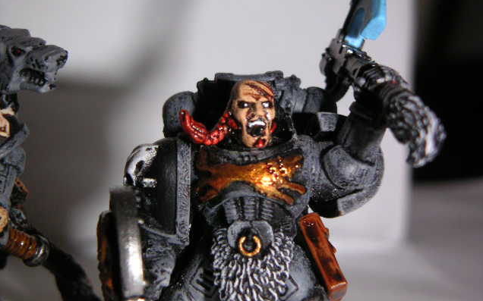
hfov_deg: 18.8
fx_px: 1461
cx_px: 242
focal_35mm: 111
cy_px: 150
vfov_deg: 11.8
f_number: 8
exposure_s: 1/90
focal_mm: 13.5
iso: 200
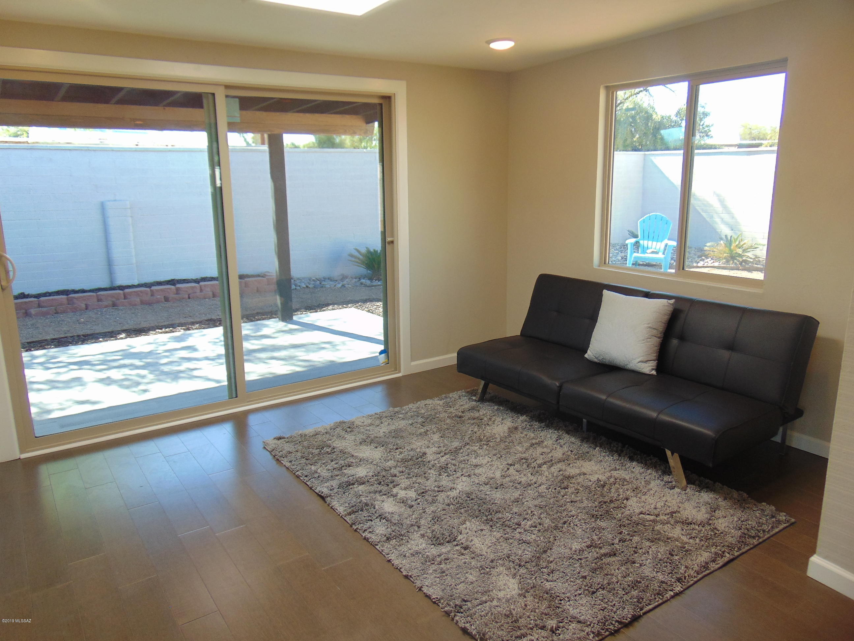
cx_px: 427
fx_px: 617
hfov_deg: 69.4
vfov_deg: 54.9
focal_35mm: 25
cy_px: 320
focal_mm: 4.5
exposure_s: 1/60
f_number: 3
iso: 80
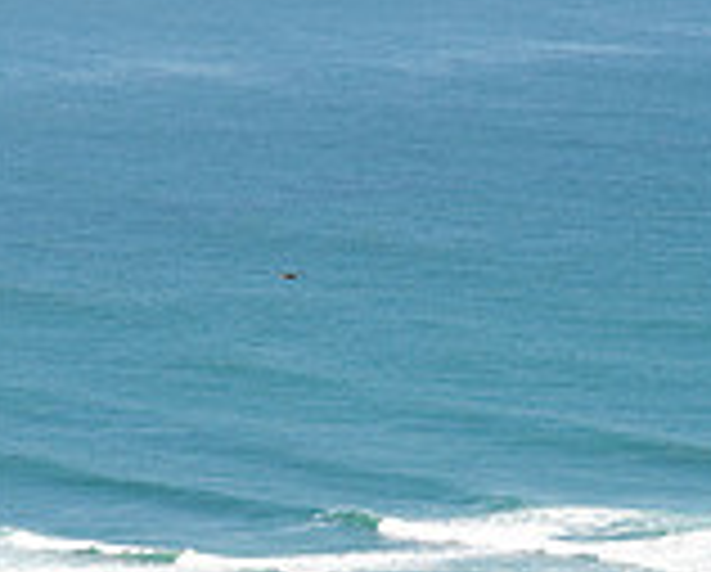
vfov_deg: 5.5
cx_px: 367
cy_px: 509
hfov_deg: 6.9
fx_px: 5903
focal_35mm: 280
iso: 200
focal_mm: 70
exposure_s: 1/800
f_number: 7.1
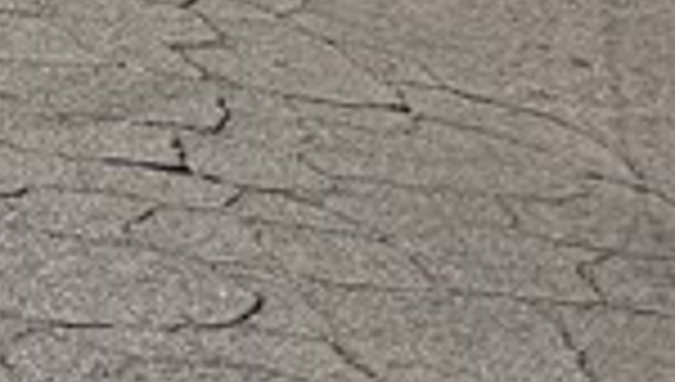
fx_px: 3192
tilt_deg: +2.4
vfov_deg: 5.6
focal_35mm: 178
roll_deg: -0.1
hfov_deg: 9.1
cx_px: -1480
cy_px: -1339
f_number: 1.78
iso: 80
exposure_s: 1/8130
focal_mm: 6.76
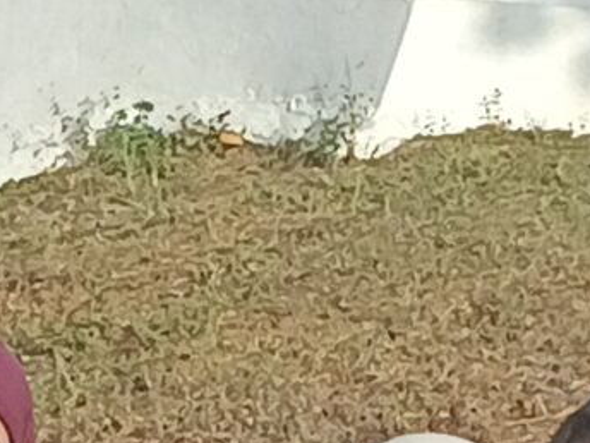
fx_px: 6340
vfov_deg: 3.9
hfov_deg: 5.3
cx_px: -473
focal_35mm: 372
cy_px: 987
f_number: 1.79
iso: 100
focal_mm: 4.84
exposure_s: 1/484
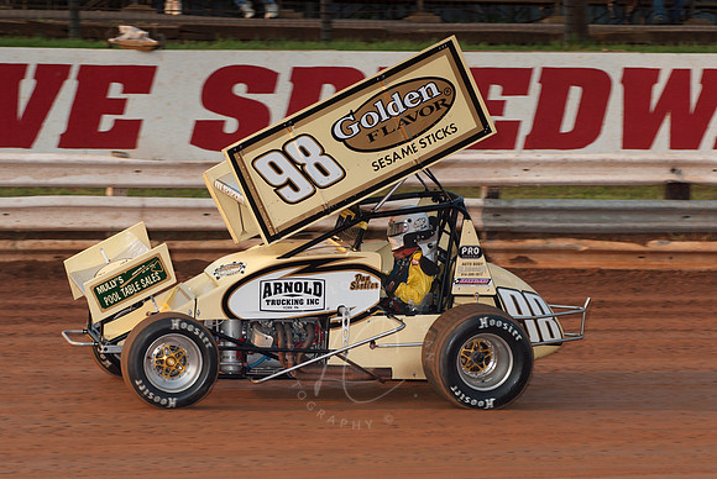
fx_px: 3289
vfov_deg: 8.3
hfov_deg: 12.4
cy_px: 240
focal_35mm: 165
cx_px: 358
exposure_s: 1/400
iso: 100
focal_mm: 110
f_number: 4.5
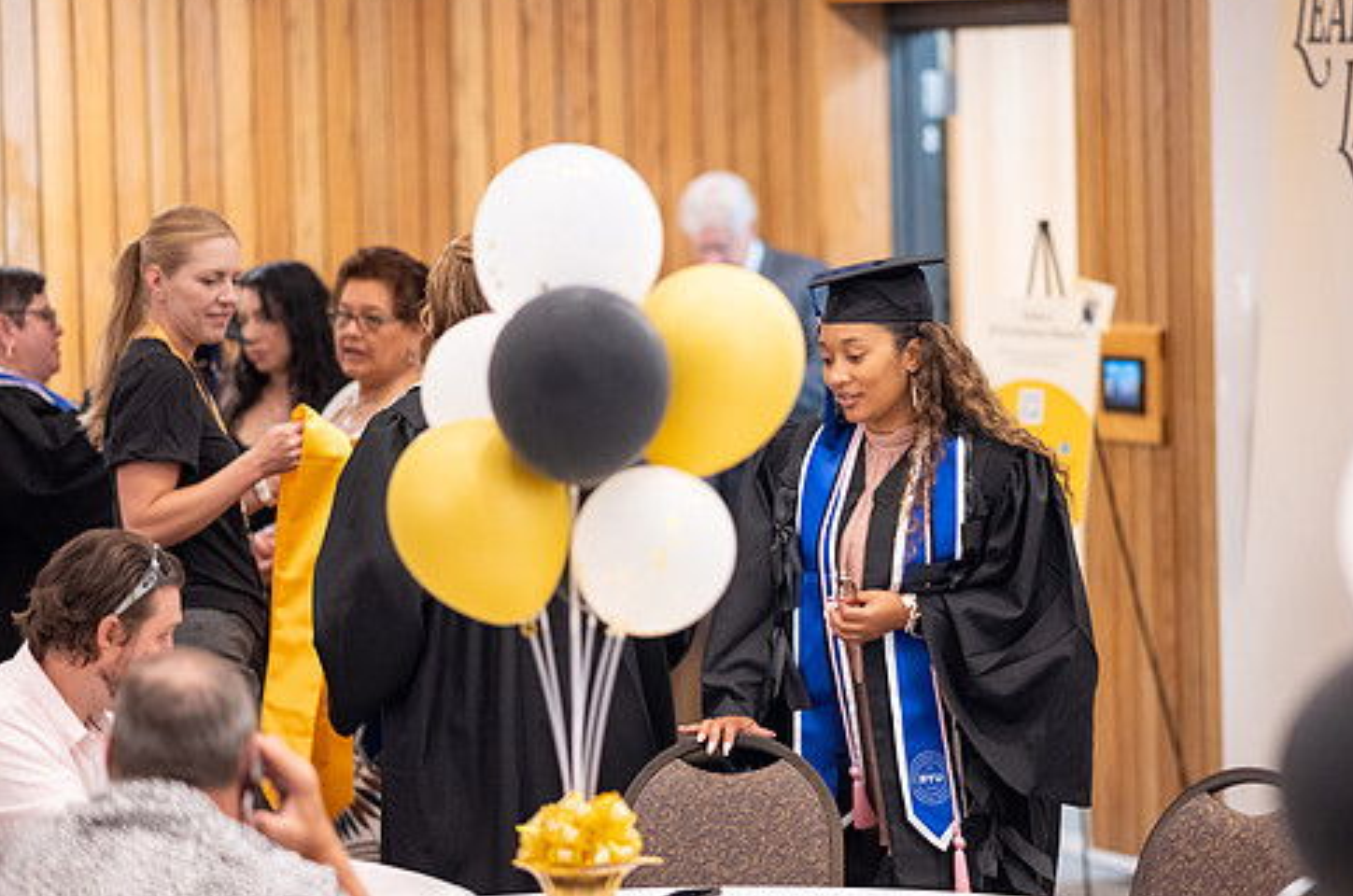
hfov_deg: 14.0
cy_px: 445
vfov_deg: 9.3
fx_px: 5514
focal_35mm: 147
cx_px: 805
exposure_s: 1/125
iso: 1000
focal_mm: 105
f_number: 1.4
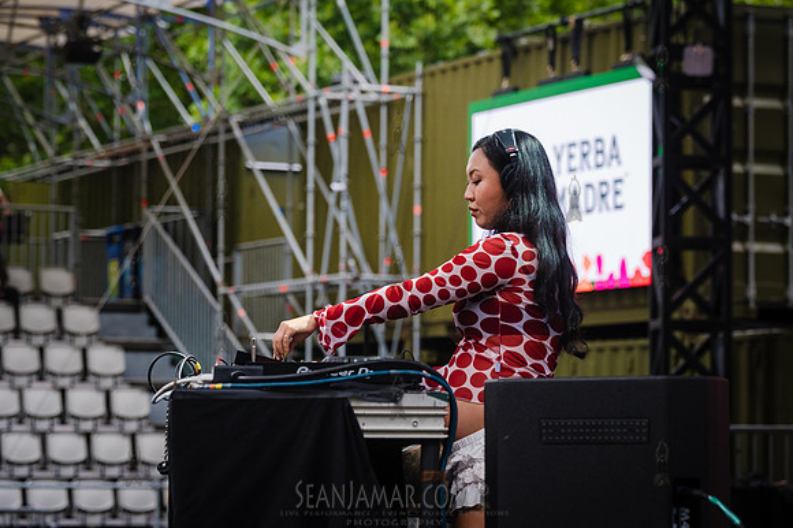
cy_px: 224
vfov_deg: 10.4
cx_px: 391
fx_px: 2887
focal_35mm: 131
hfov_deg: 15.6
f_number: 4.5
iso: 1250
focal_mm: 113
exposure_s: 1/500
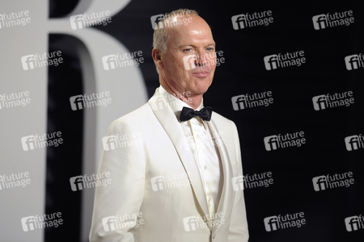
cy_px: 121
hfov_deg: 10.3
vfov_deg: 6.9
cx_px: 182
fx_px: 2022
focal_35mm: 200
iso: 800
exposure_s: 1/320
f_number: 2.8
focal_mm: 200
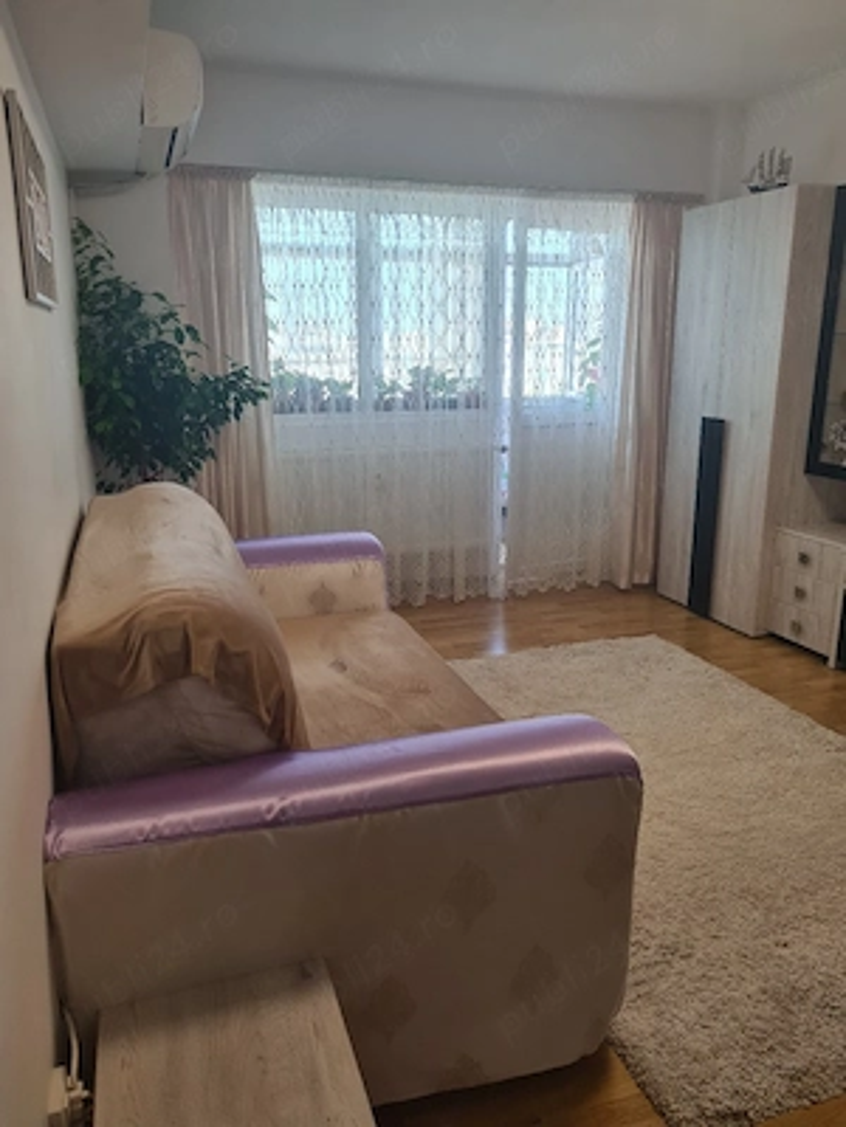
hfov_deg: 53.1
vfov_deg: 67.3
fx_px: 847
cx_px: 423
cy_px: 564
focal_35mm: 26
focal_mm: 5.4
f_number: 1.8
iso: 80
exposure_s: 1/100
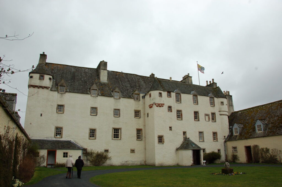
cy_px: 94
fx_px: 211
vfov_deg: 47.9
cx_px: 141
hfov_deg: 67.4
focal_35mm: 27
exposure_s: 1/250
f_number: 10
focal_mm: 18
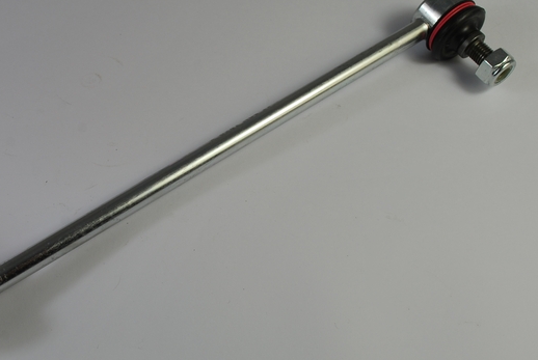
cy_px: 155
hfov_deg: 38.5
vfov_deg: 26.5
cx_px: 196
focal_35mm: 51
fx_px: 763
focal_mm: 22
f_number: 9
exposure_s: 1/50
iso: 100
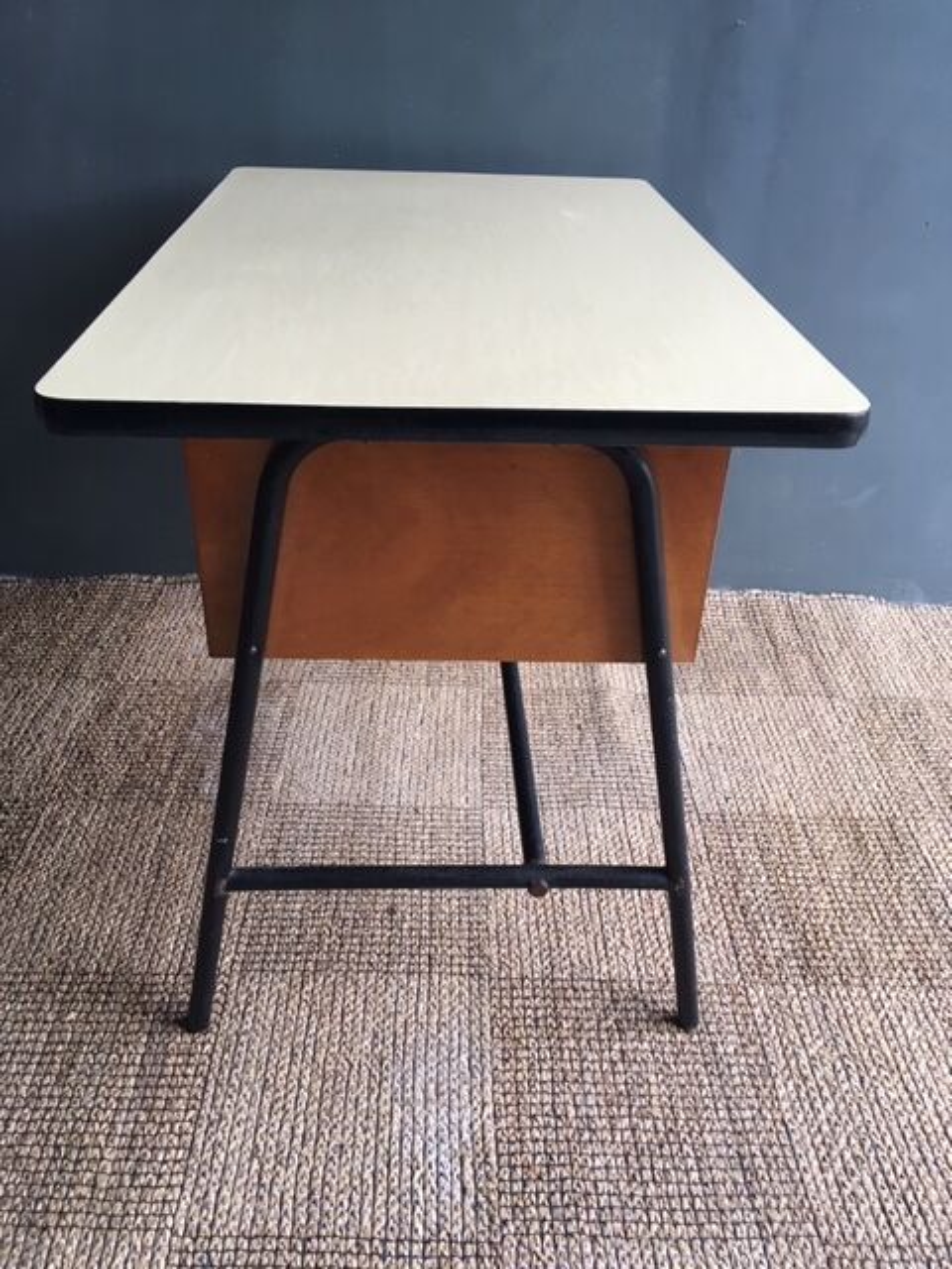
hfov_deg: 48.2
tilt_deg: -31.9
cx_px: 476
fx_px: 1063
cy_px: 634
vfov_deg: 61.7
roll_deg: -1.2
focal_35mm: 29
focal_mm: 4.15
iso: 40
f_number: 2.2
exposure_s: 1/33
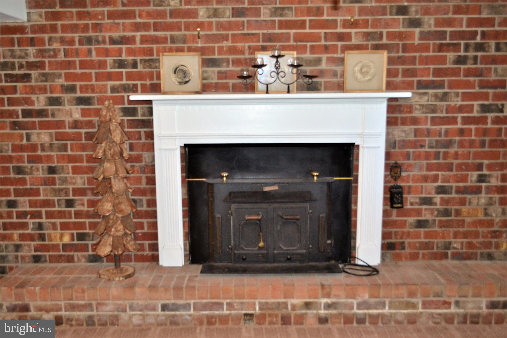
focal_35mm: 33
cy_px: 169
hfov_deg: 57.2
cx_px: 254
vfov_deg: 40.0
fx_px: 465
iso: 800
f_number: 3.8
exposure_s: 1/60
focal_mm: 22
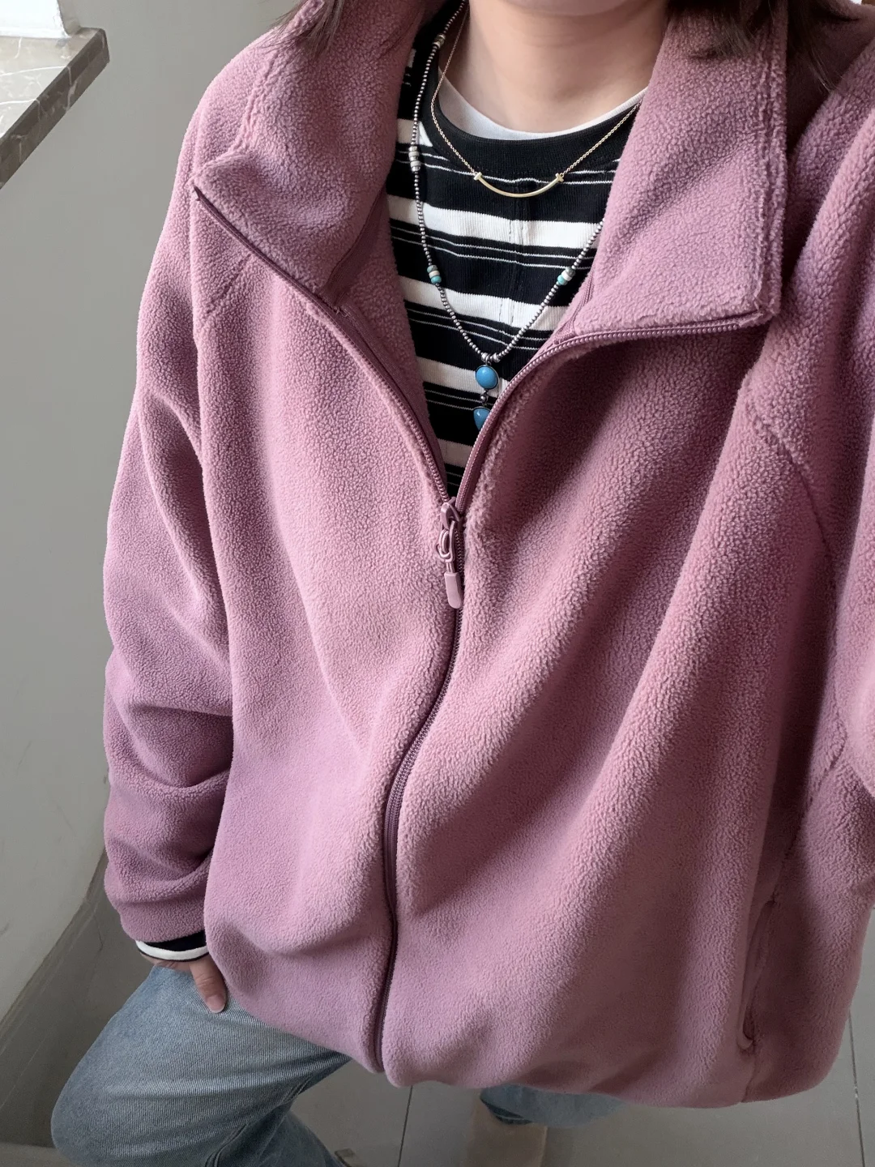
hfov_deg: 46.8
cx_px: 438
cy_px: 584
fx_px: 1011
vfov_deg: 60.0
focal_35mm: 30
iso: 100
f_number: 1.9
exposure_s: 1/60
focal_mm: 2.71
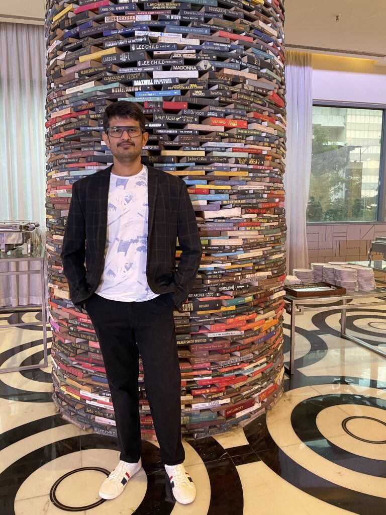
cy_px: 258
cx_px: 193
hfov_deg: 53.1
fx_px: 387
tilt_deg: -6.3
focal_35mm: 26
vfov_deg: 67.3
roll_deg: -0.1
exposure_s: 1/50
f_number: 1.6
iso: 400
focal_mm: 4.2
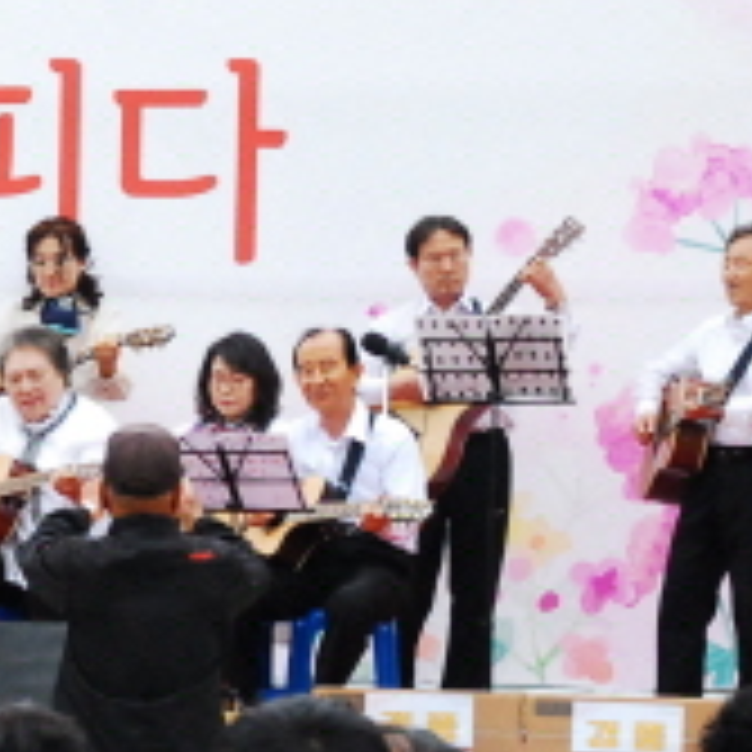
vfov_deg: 6.3
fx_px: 6857
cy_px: 561
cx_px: -626
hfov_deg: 6.1
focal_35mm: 279
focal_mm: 52
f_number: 8
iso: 1250
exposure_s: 1/800
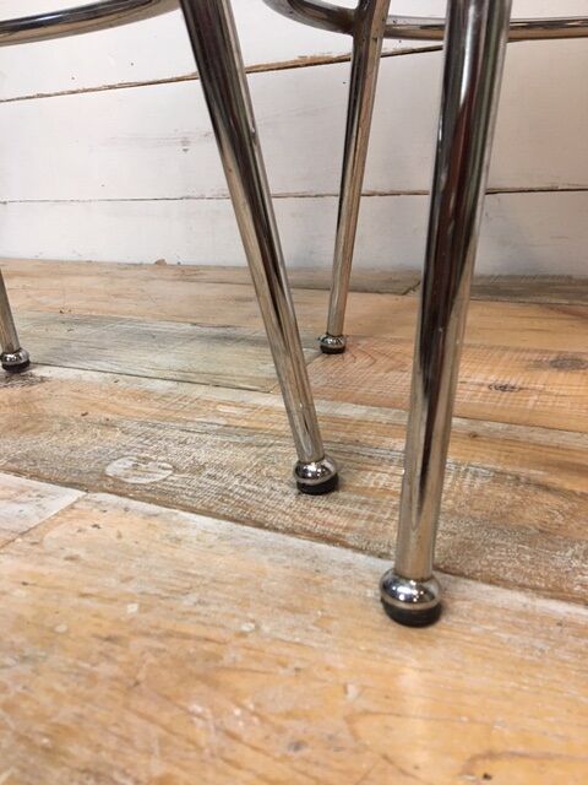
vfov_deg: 61.7
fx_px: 657
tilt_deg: -18.6
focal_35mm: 29
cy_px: 392
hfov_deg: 48.2
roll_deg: +1.9
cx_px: 294
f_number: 2.2
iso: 40
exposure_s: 1/17
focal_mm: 4.15
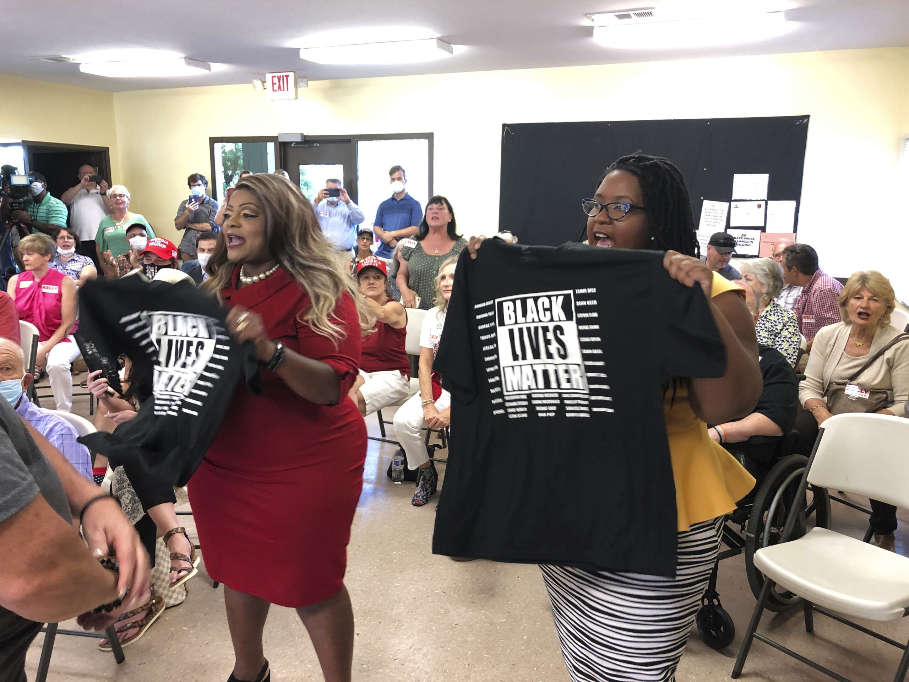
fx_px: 735
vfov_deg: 49.7
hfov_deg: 63.4
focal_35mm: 28
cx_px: 454
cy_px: 341
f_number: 1.8
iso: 200
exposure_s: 1/60
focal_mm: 3.99
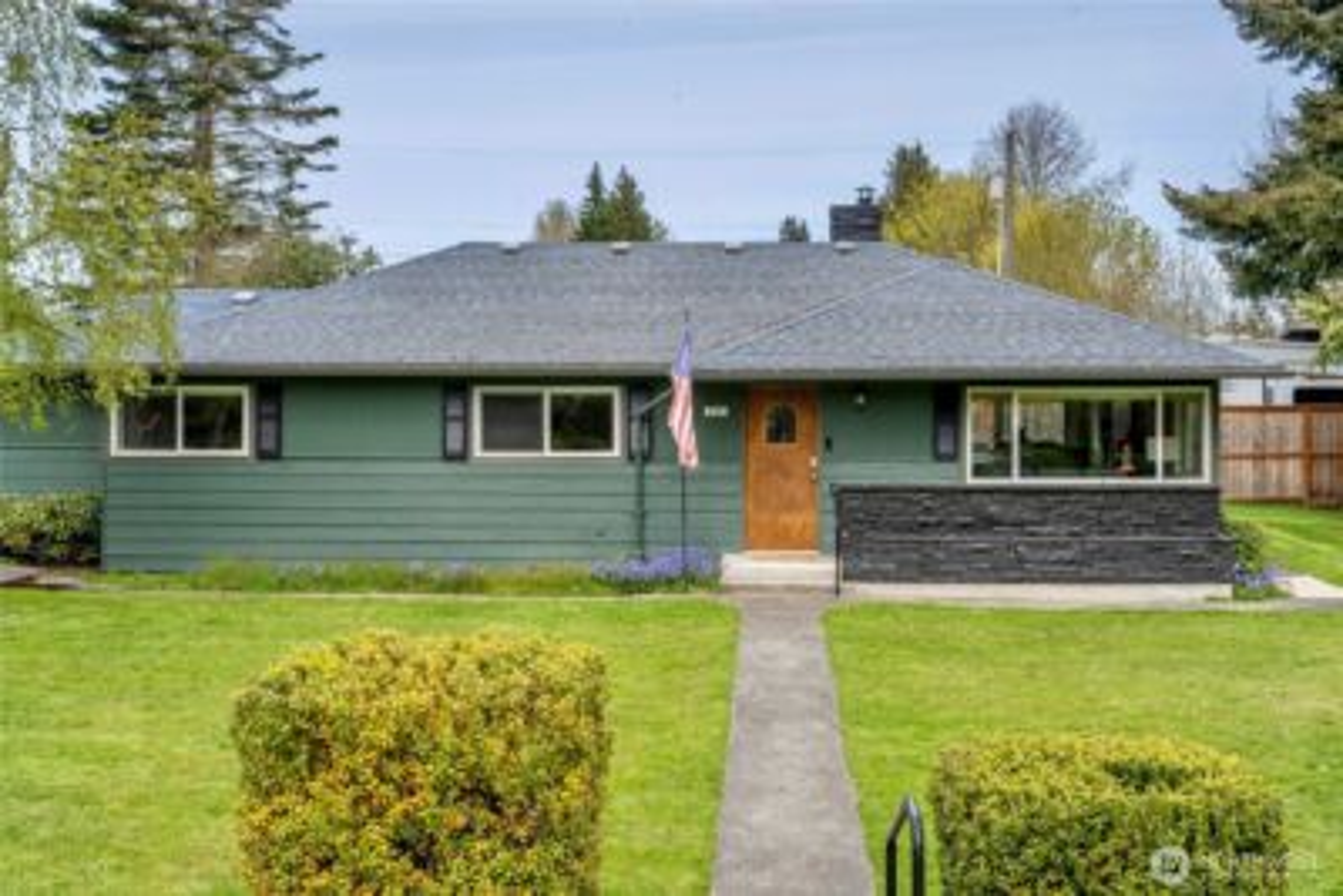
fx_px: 1493
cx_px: 672
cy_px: 448
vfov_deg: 33.4
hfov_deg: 48.4
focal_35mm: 40
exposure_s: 1/2000
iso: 320
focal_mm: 40
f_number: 11
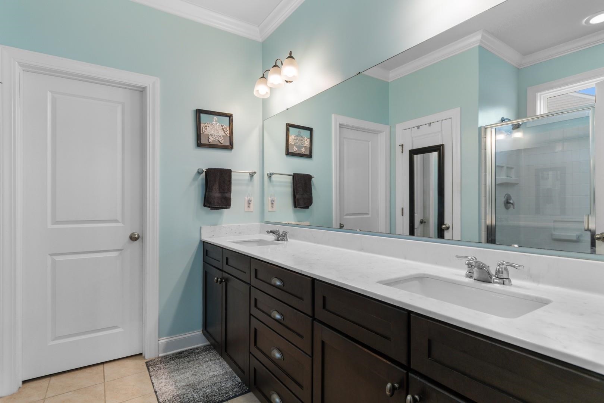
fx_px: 302
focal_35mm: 18
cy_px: 202
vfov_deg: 67.4
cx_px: 302
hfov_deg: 90.0
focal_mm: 12
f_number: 4.8
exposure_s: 1/20
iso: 100
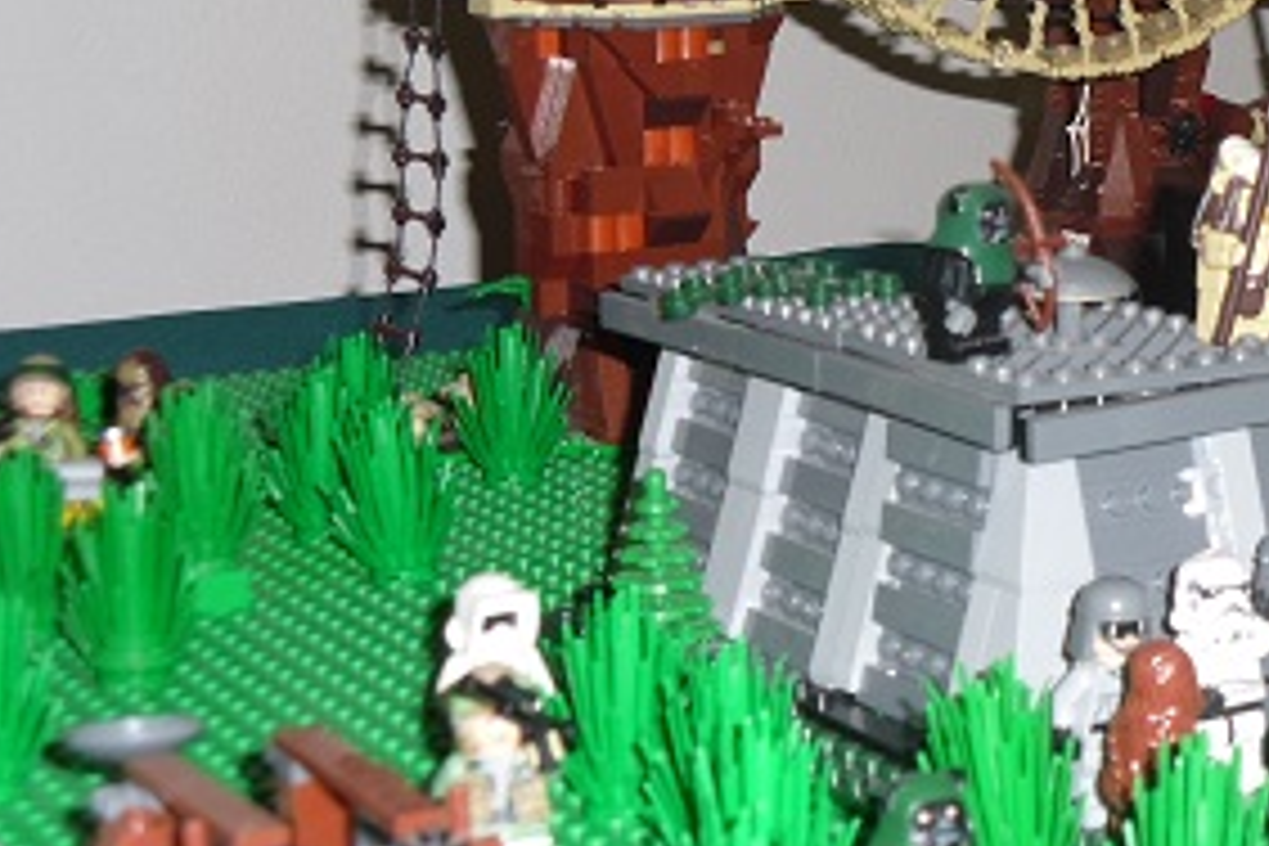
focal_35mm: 93
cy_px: 97
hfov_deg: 21.7
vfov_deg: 14.6
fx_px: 3278
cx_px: 976
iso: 80
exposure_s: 1/45
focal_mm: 10.04
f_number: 4
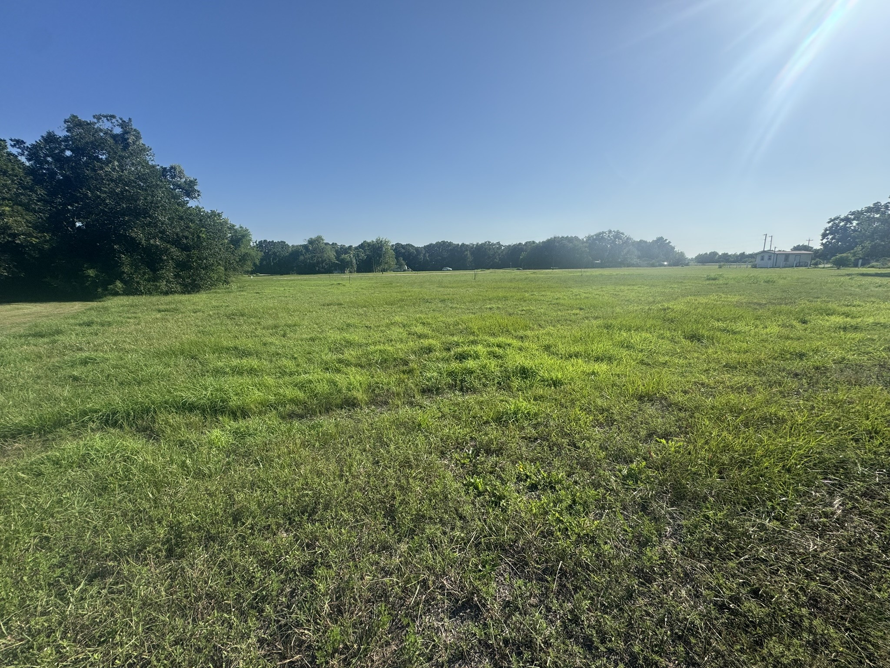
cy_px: 334
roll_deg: +0.9
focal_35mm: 14
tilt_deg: -11.2
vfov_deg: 85.7
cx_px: 445
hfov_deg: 102.1
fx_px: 360
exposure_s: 1/1709
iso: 50
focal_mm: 2.22
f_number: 2.2
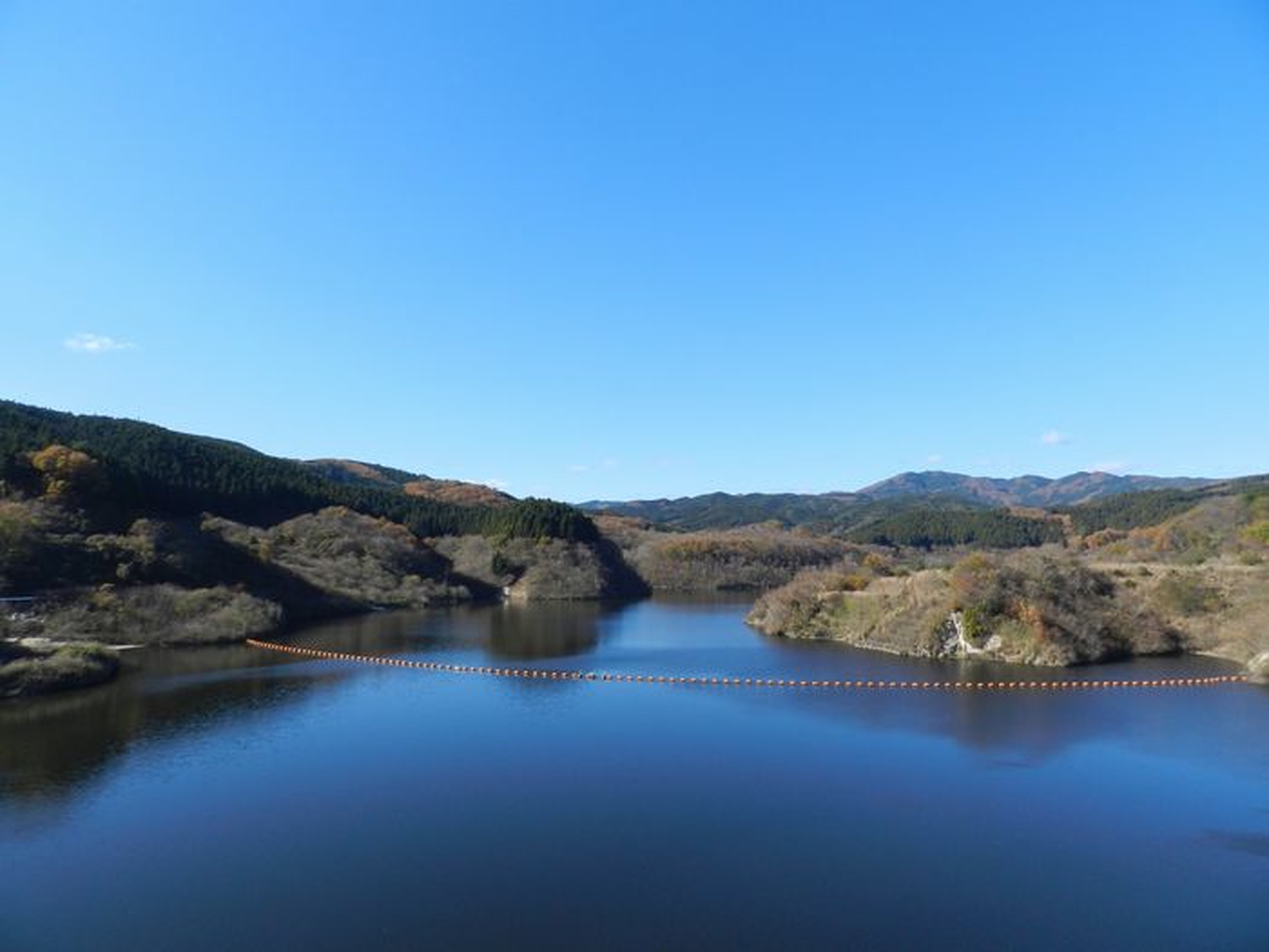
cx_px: 634
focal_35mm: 23
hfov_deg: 73.9
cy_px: 476
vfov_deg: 58.9
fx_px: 843
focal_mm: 4
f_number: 4
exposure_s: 1/800
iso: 160
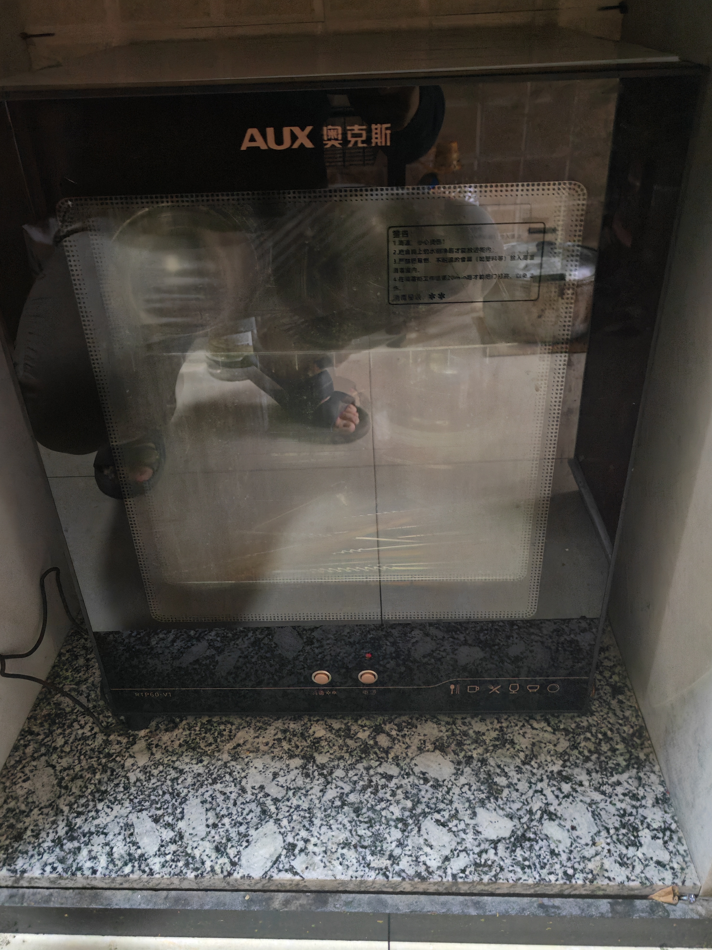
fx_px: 768
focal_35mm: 28
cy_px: 461
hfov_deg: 49.7
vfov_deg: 63.4
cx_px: 345
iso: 2000
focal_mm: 5.52
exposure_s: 1/33
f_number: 1.95
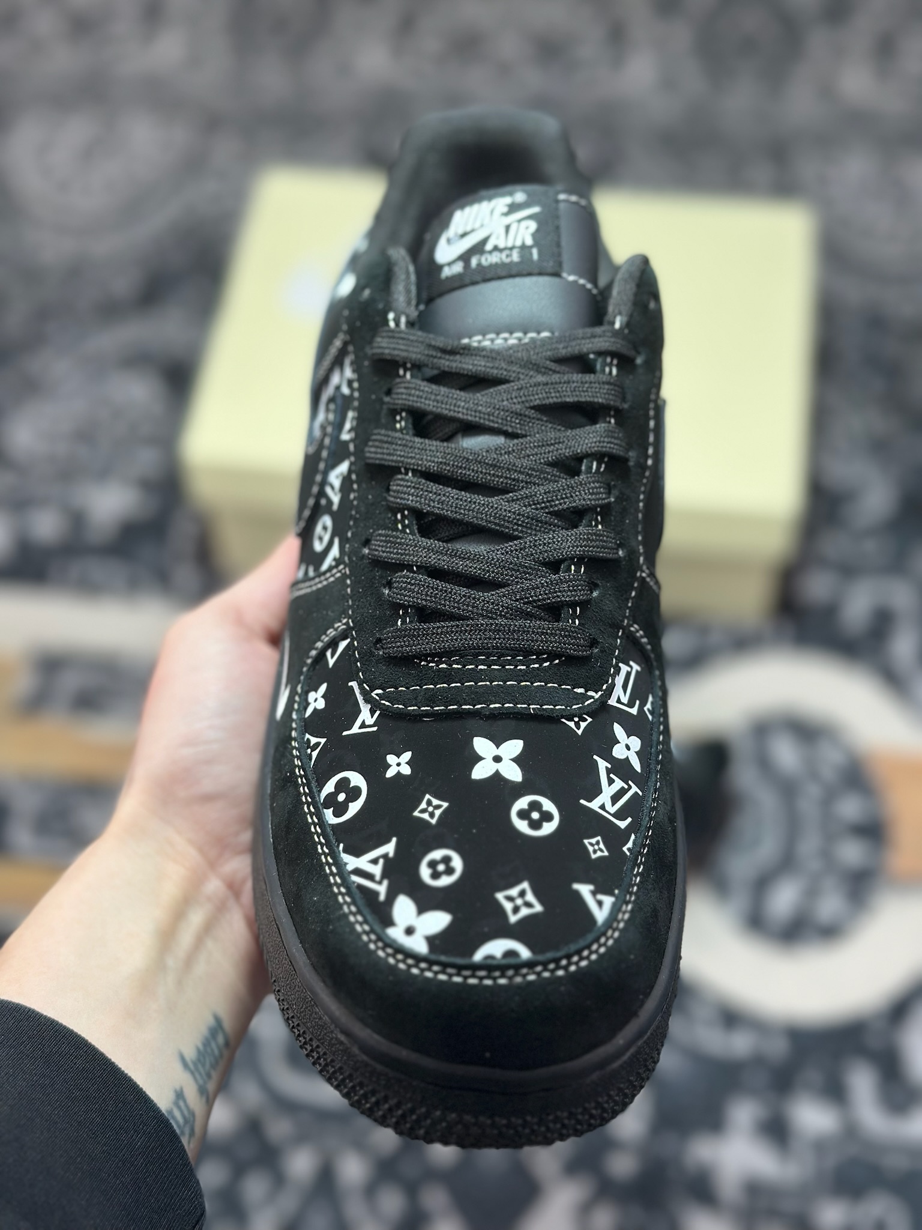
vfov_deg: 39.7
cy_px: 615
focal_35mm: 48
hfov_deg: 30.3
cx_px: 461
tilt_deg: -56.0
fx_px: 1705
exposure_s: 1/473
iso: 80
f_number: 1.78
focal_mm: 6.86
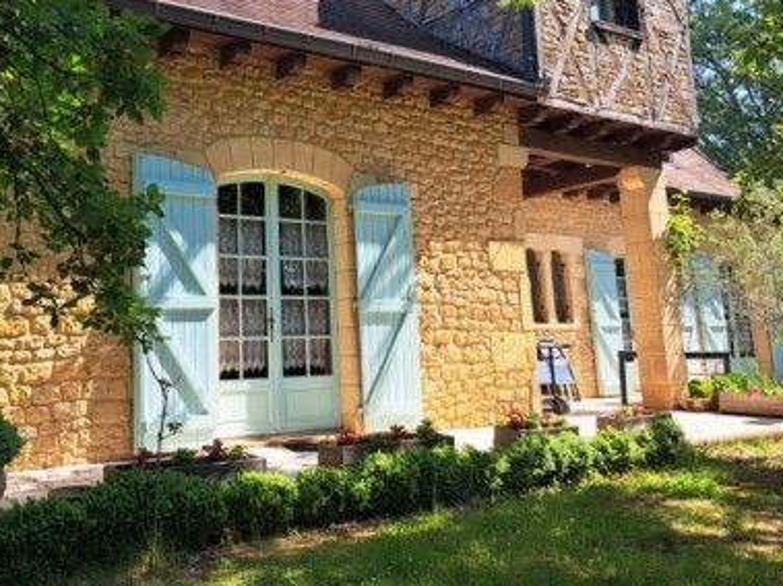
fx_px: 837
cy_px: 202
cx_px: 291
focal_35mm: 37
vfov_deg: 38.3
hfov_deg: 49.6
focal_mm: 5.23
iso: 50
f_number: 1.8
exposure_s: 1/444
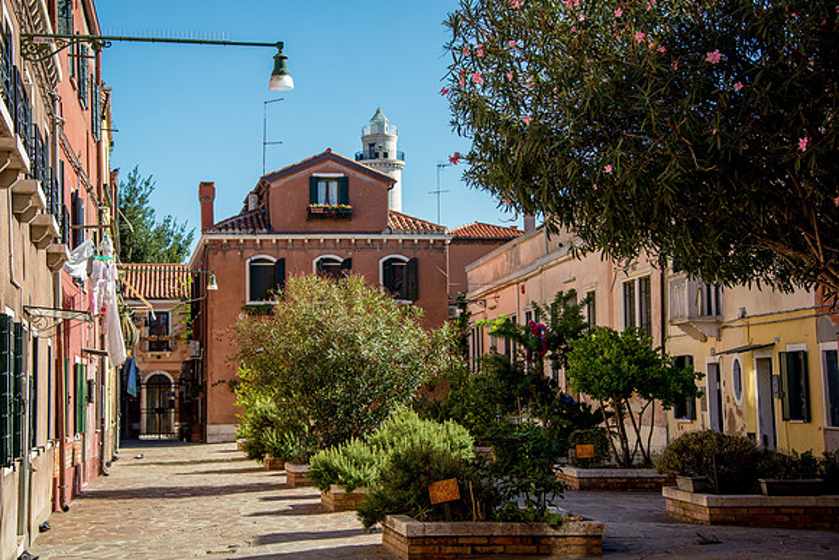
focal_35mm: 73
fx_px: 1693
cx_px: 405
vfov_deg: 18.8
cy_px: 273
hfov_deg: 27.8
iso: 500
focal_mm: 68
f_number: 5.6
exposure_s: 1/1250
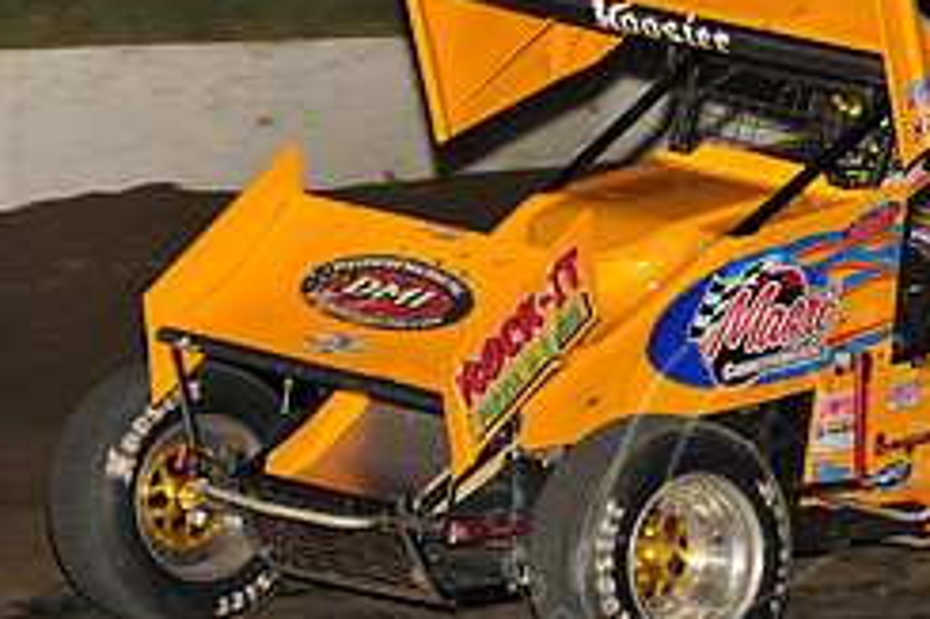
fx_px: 8855
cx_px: 706
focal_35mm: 343
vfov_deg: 4.0
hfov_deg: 6.0
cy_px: 114
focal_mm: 145
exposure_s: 1/320
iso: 1000
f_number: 6.3
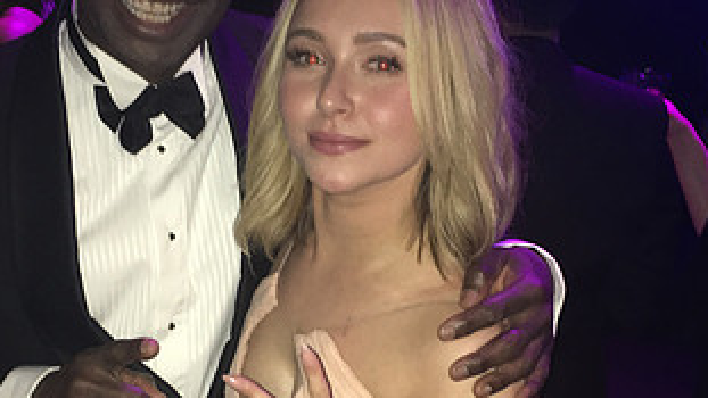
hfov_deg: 35.4
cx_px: 313
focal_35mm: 59
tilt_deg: -20.8
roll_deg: -0.3
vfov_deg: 19.9
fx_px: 1108
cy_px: 368
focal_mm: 4.15
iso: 100
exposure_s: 1/16
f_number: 2.2
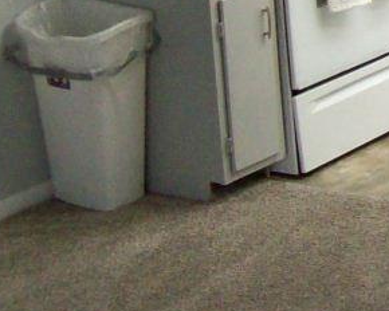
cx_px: 653
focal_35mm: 155
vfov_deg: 9.8
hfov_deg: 11.7
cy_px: -78
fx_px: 1784
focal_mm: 6
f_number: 2.7
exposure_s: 1/64
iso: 200
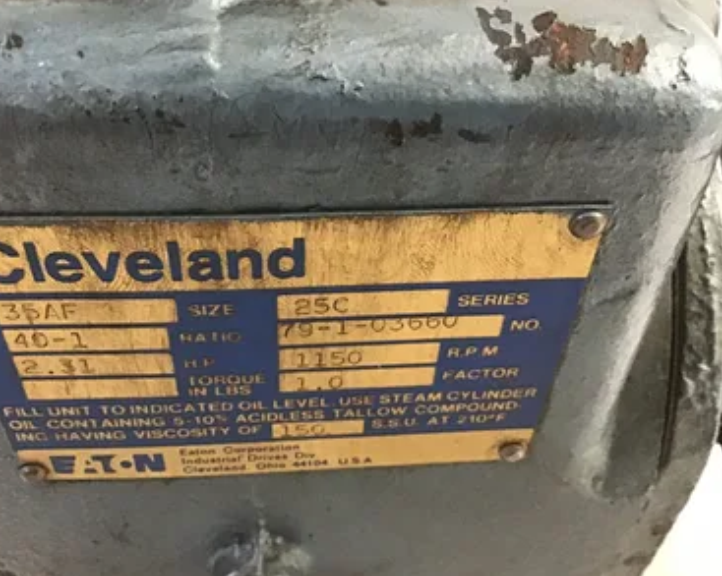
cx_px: 332
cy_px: 285
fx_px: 705
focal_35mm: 33
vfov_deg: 44.5
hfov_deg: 54.2
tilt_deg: -43.2
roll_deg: -2.9
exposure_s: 1/15
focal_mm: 3.3
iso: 400
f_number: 2.4
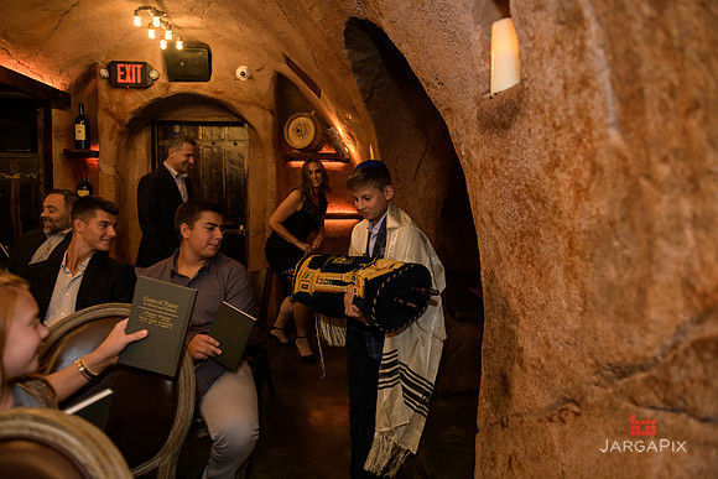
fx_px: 479
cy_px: 240
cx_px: 359
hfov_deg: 73.7
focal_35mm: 24
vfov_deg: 53.2
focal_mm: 24
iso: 1600
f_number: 3.2
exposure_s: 1/125
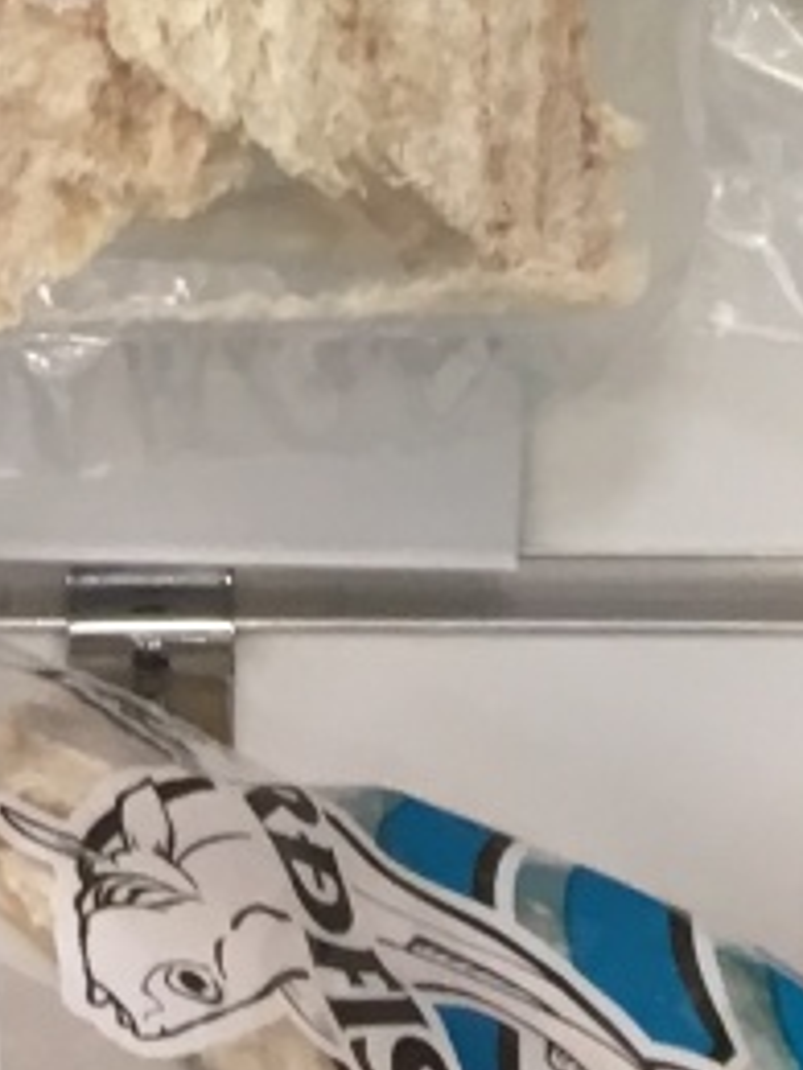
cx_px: 305
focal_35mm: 152
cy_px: -1298
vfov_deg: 11.3
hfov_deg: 9.8
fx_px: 4701
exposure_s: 1/33
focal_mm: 4.15
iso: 80
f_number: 2.2
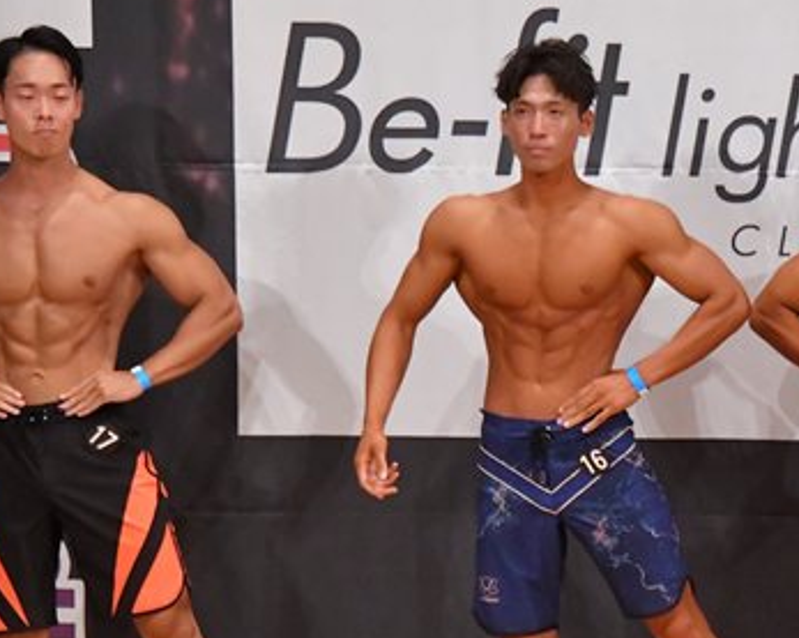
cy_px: 484
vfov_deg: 3.3
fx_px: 11152
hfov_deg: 4.1
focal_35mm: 472
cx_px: 789
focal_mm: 150
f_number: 5.6
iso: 9000
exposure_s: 1/400
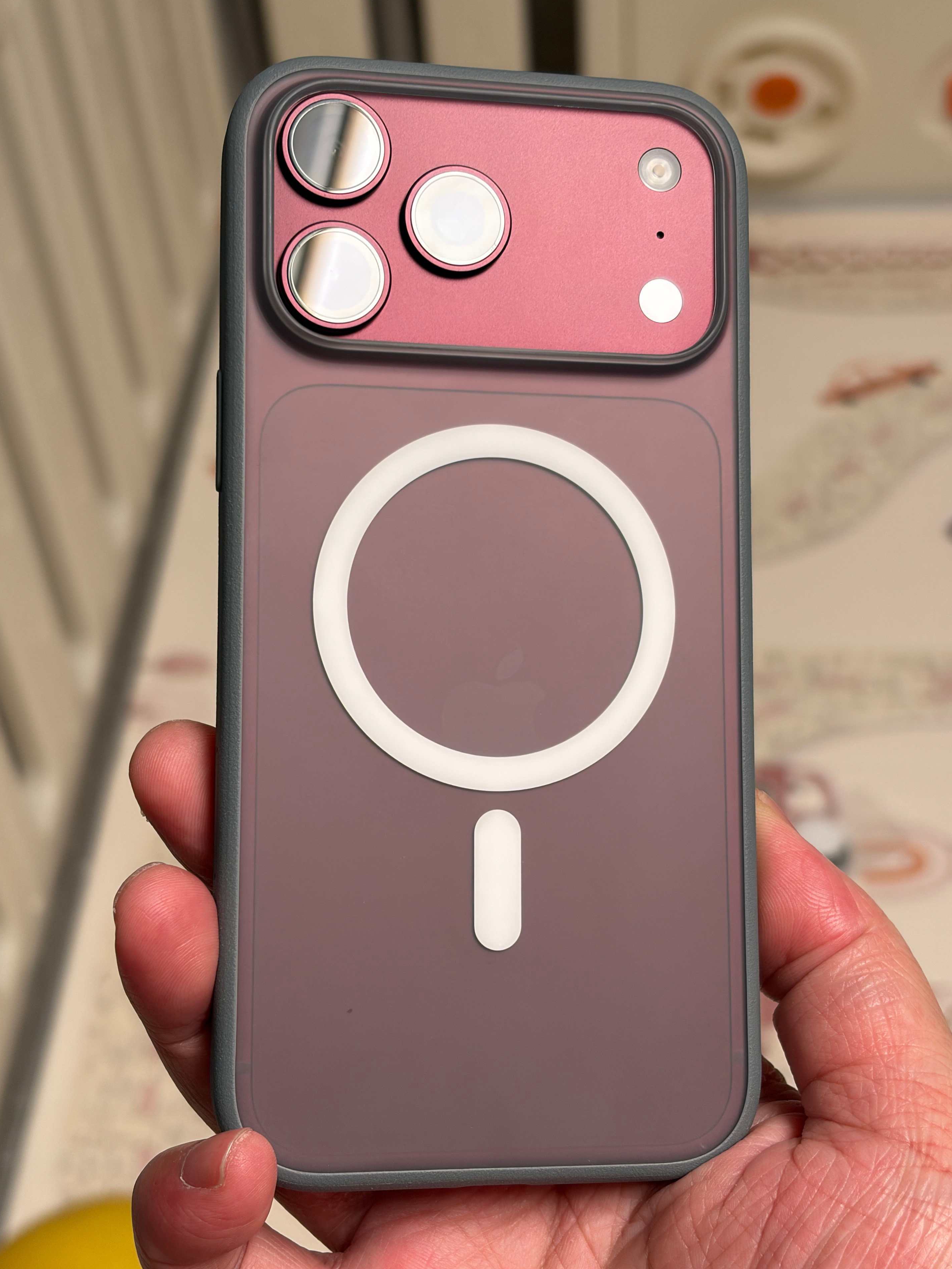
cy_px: 614
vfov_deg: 34.9
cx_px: 480
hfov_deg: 26.6
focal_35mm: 55
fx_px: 2017
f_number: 1.6
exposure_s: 1/100
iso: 80
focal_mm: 5.96
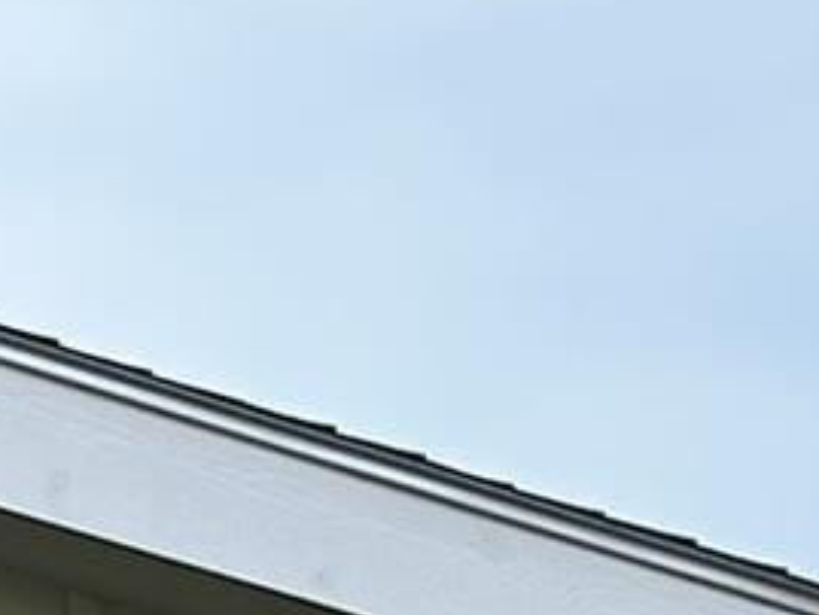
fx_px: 8640
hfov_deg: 5.2
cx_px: -1528
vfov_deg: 3.9
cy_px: 1882
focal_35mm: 365
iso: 64
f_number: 1.78
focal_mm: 6.86
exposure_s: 1/1107
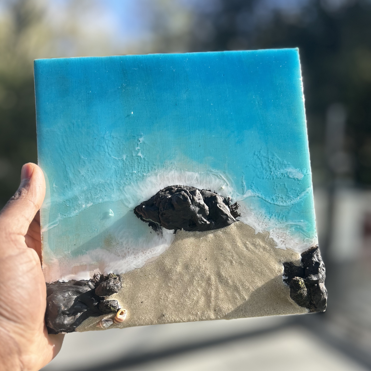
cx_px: 185
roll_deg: +0.0
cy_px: 247
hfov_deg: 52.5
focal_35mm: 31
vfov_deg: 51.6
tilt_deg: -13.3
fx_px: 376
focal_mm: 5.7
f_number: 1.5
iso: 50
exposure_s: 1/1029
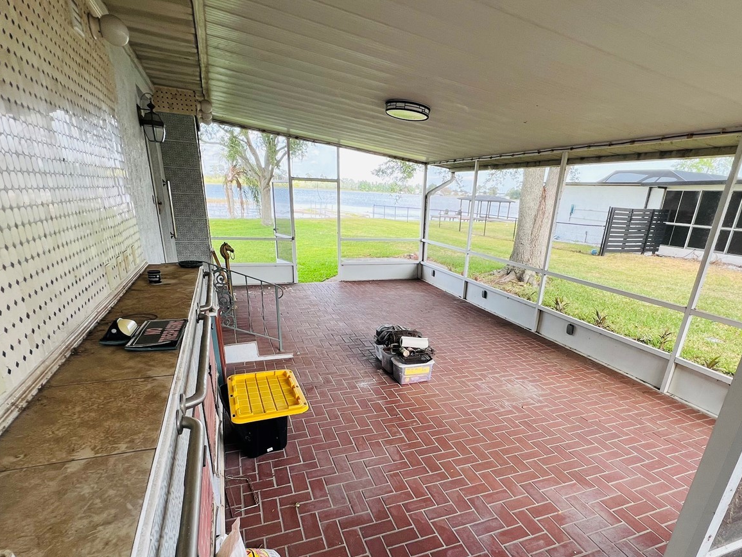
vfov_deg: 69.9
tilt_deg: -23.0
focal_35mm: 18
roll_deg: -3.2
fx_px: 386
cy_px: 364
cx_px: 407
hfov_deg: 87.5
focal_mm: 1.57
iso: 32
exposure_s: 1/100
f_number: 1.8
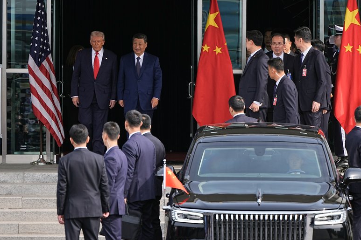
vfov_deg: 3.1
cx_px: 177
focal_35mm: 440
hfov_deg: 4.7
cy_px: 116
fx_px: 4411
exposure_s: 1/1000
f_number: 4
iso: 250
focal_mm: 280
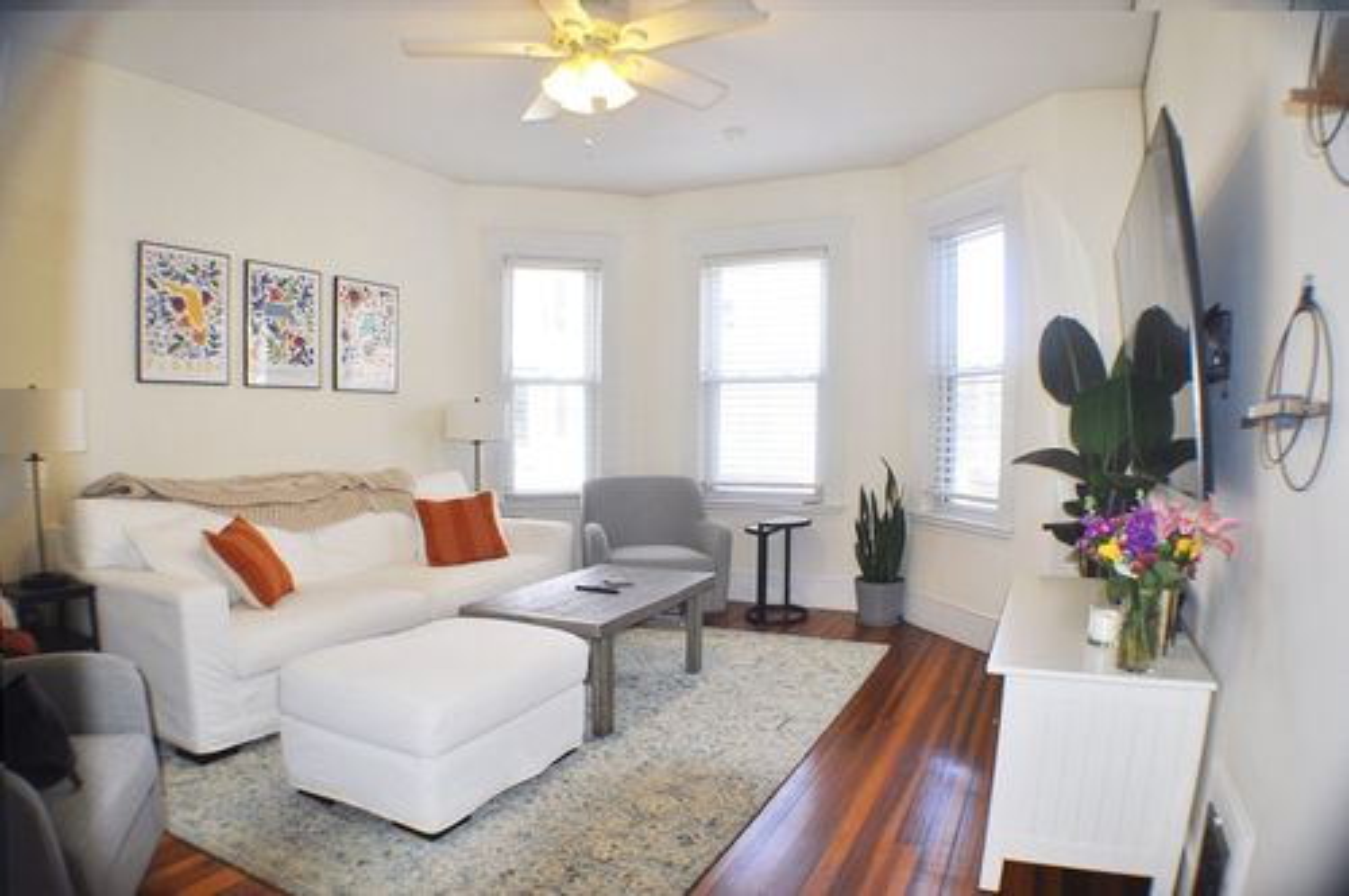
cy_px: 448
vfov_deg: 47.8
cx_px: 674
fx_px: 1010
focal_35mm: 27
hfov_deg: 67.4
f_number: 3.5
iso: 400
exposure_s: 1/160
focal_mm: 18
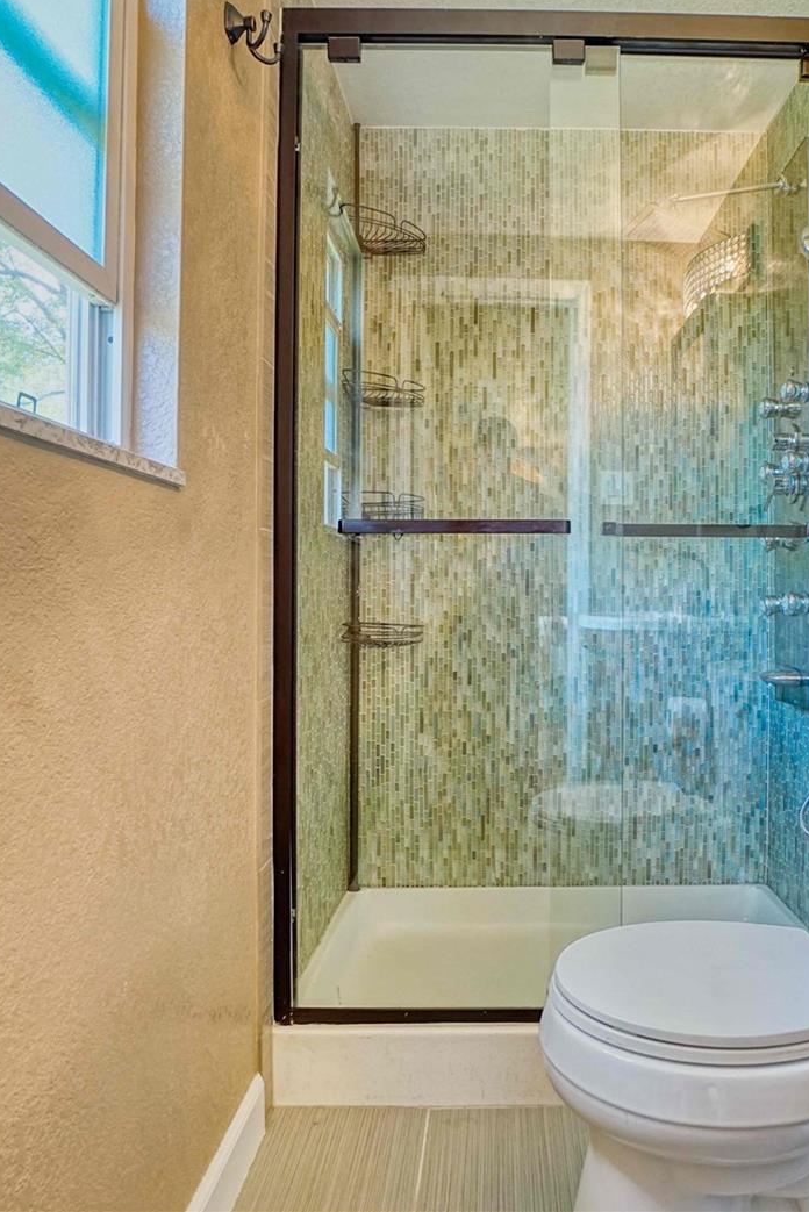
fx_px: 775
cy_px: 594
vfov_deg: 76.1
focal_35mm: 23
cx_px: 525
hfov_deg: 54.3
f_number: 7.1
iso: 800
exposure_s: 1/4
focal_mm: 10
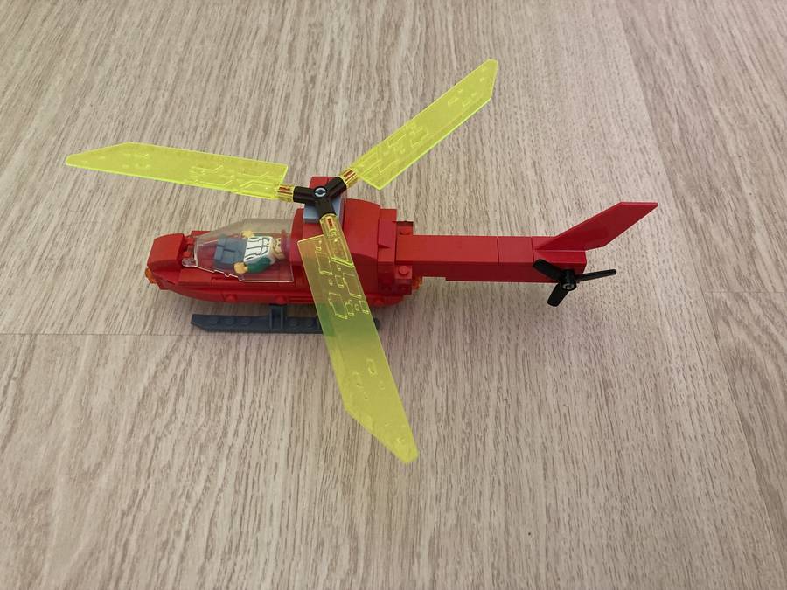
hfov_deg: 63.4
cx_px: 394
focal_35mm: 28
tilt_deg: -55.1
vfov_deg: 49.7
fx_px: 637
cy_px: 295
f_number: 1.8
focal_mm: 3.99
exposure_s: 1/42
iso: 320
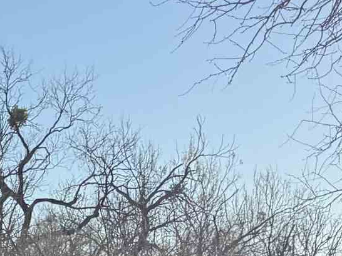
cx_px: -163
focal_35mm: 135
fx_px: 1334
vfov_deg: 10.3
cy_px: 484
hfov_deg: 13.8
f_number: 1.78
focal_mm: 6.76
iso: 80
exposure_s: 1/2703
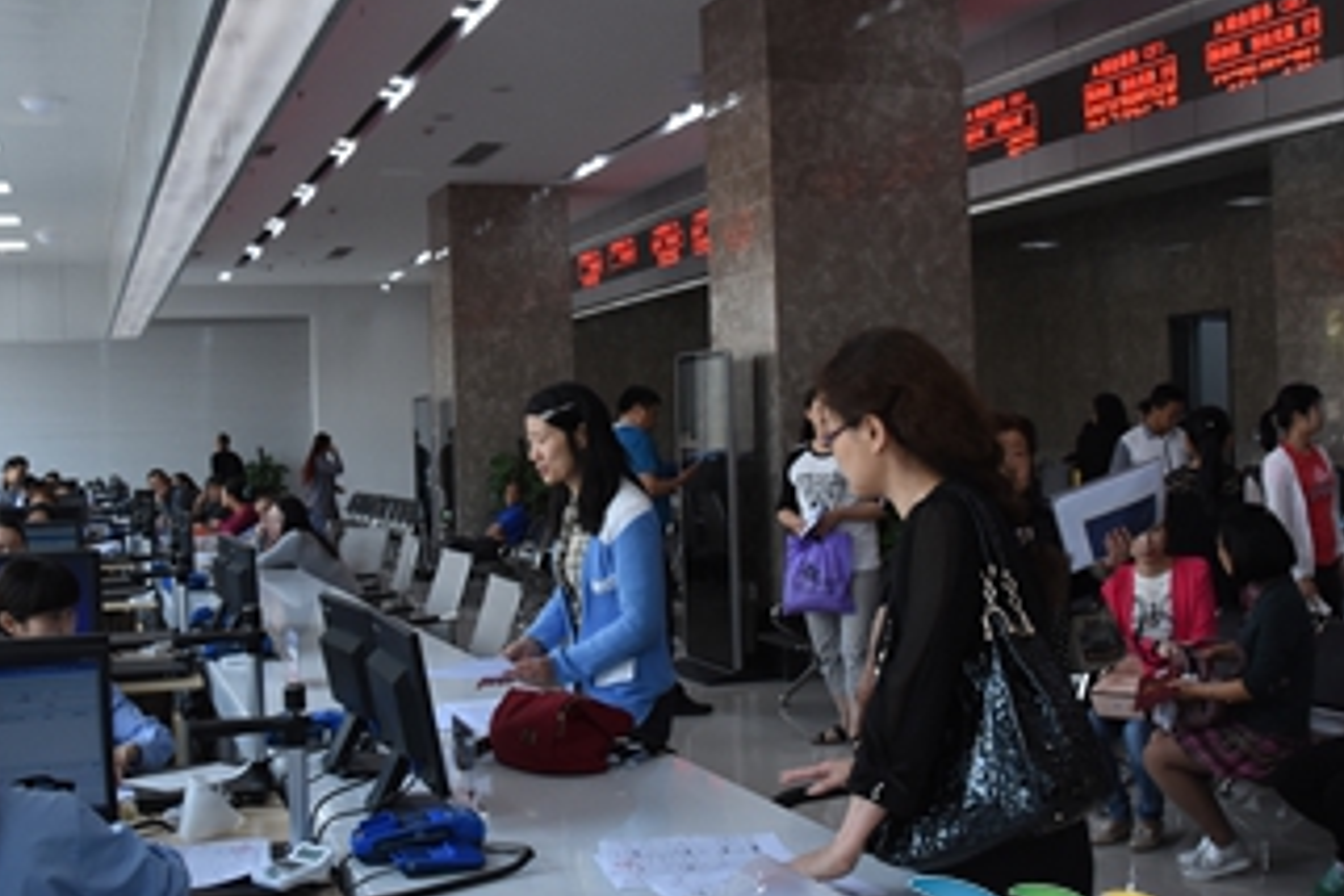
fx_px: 1568
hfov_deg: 46.3
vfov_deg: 31.9
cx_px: 607
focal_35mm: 42
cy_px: 488
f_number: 9
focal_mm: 18
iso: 1000
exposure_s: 1/125
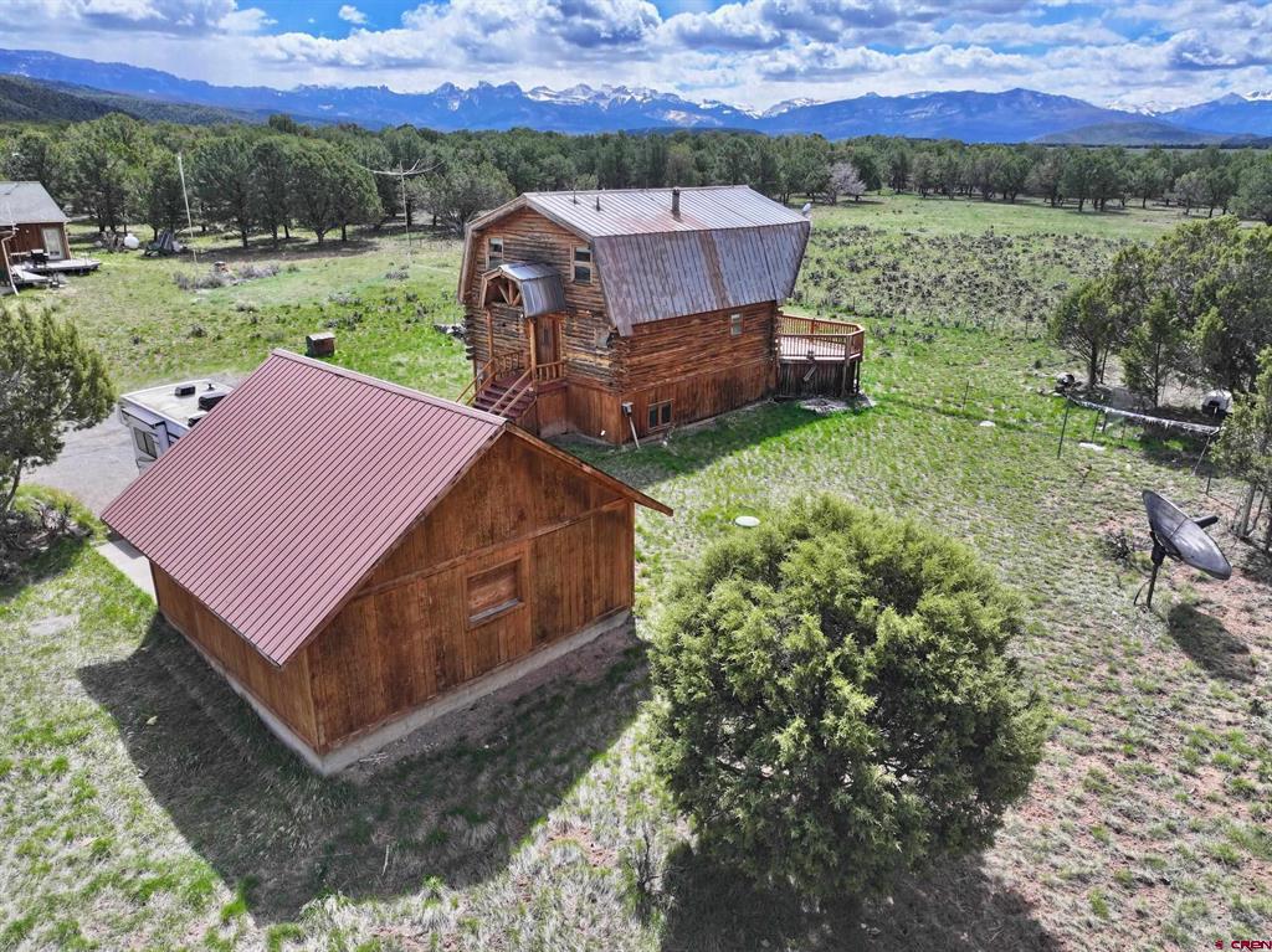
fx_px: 881
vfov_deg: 56.8
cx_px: 636
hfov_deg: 71.6
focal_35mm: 24
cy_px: 476
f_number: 2.8
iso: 330
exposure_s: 1/3200
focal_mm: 12.29
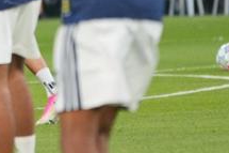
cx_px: -129
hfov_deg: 1.9
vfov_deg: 1.3
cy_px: -60
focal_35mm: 1075
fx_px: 6833
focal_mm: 200
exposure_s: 1/2000
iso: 1600
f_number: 2.8
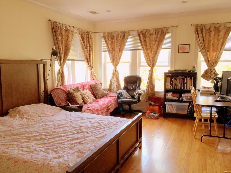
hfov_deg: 61.7
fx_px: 194
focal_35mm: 29
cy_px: 86
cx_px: 116
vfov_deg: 48.2
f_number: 2.2
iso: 40
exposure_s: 1/40
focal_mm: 4.15
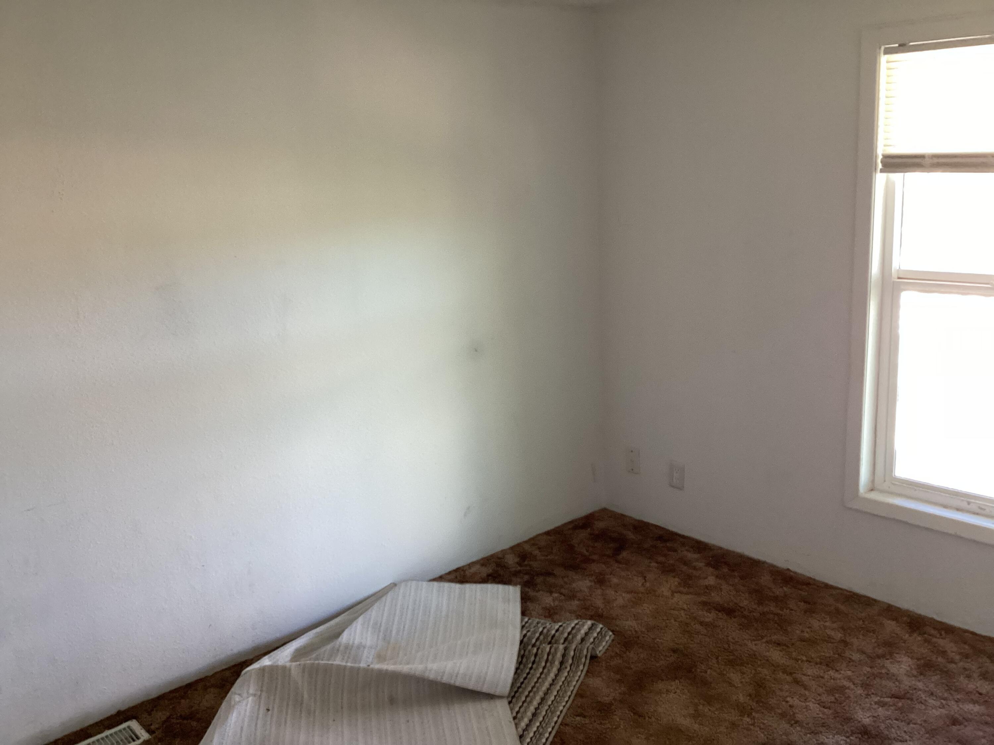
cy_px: 372
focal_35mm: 31
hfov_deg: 58.4
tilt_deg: -15.4
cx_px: 497
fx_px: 890
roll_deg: +2.8
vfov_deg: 45.4
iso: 250
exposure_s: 1/60
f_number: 2.4
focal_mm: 3.3
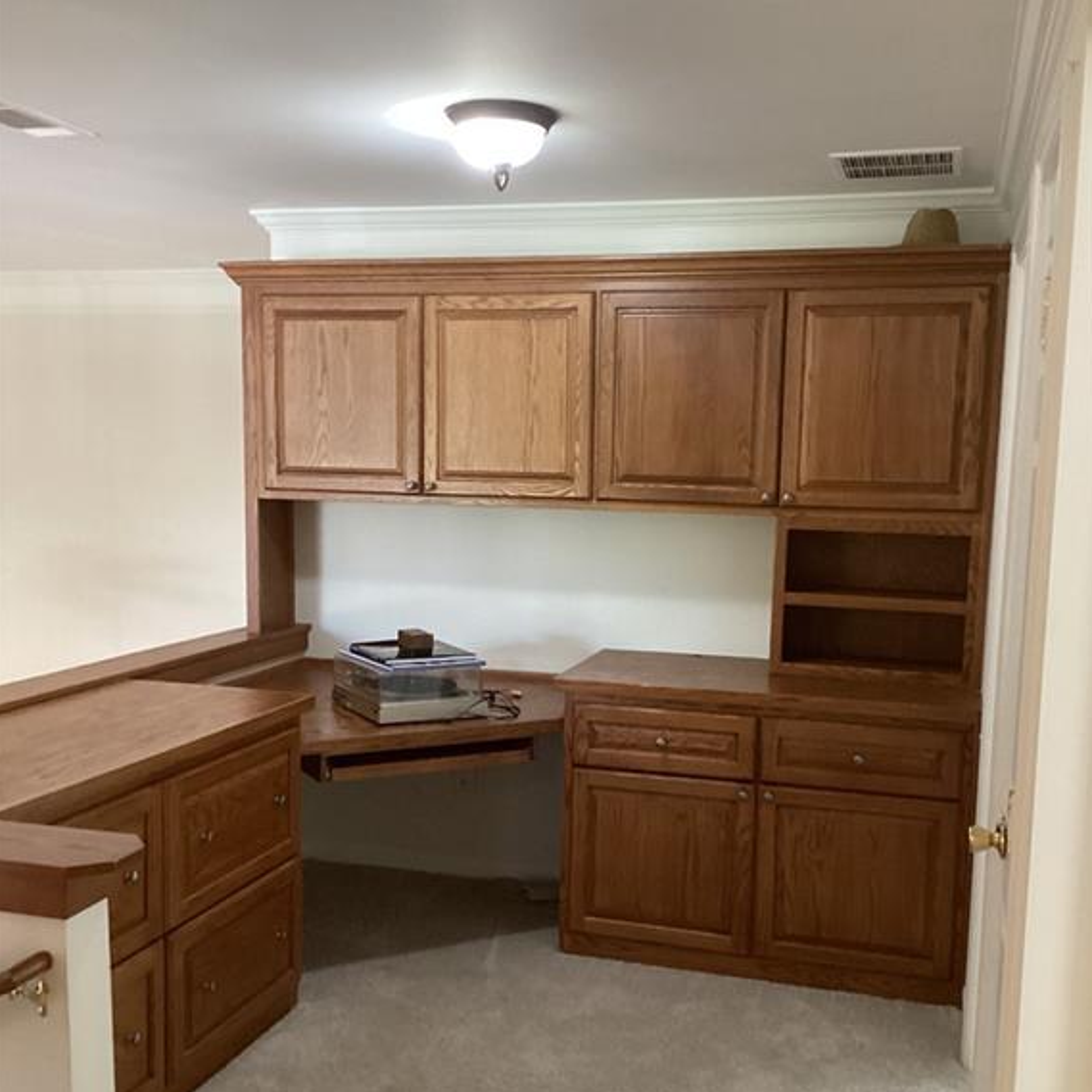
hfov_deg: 44.9
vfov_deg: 44.8
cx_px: 549
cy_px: 610
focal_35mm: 37
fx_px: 1321
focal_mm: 3.3
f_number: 2.4
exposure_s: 1/40
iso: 320
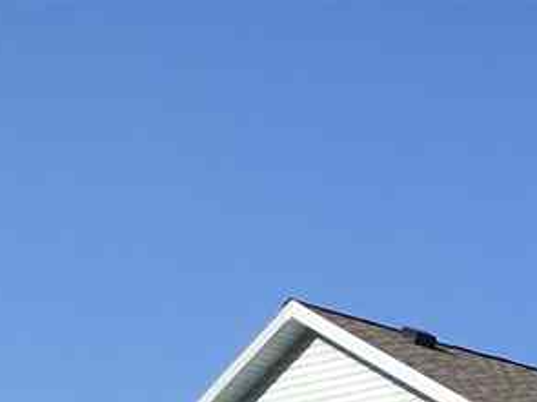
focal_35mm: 126
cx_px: 963
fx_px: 1954
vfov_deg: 10.5
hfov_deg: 13.9
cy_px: 869
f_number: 2.2
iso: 25
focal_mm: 4.15
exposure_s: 1/1166
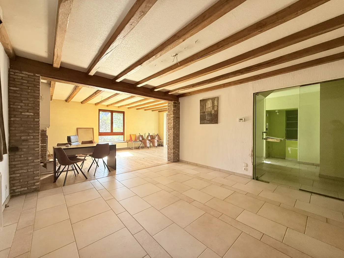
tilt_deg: +0.3
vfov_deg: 85.7
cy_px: 129
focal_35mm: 14
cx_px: 172
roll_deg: -0.4
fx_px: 139
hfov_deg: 102.1
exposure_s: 1/99
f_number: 2.2
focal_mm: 2.22
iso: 100
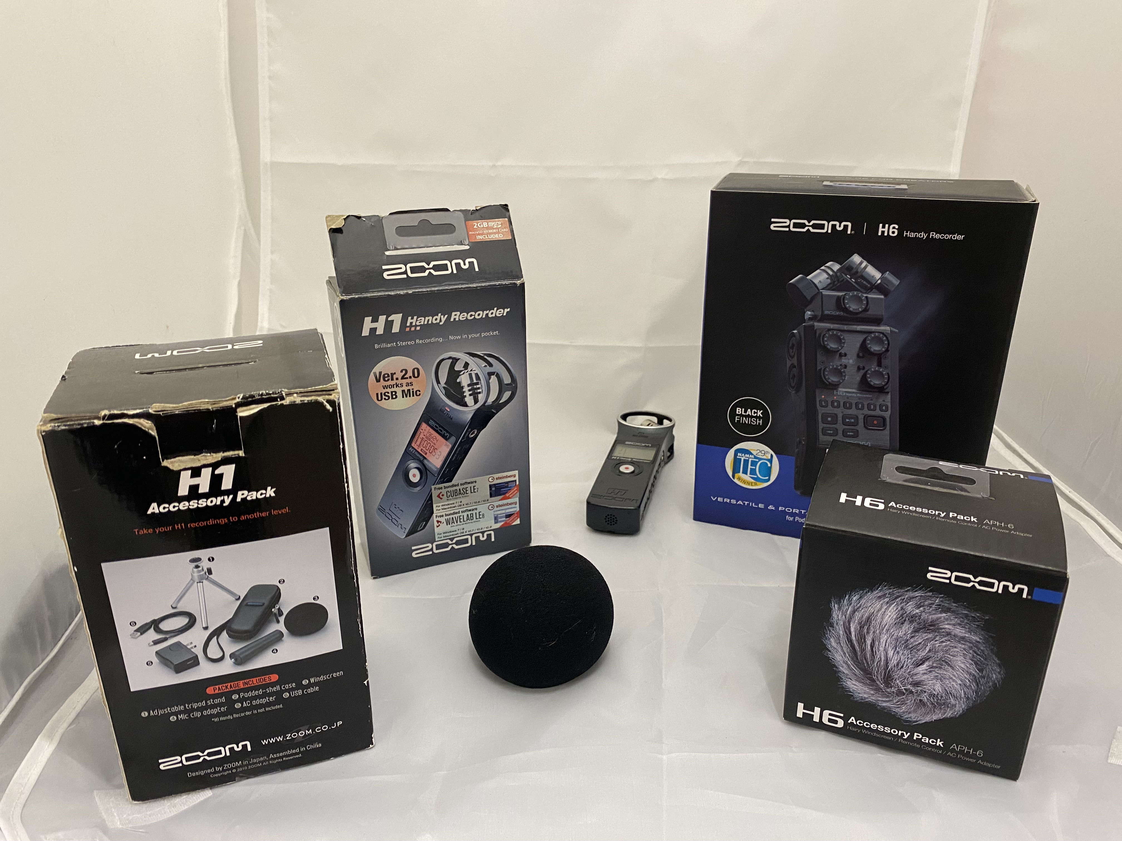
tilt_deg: -24.8
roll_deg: +1.7
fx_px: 843
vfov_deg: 53.1
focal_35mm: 26
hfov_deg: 67.3
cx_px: 561
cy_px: 420
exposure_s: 1/60
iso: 200
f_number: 1.8
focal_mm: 4.25
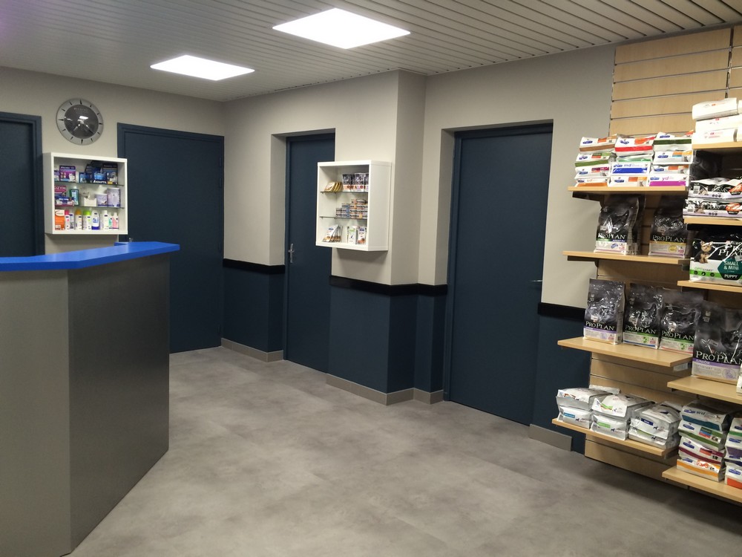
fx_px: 643
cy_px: 278
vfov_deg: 46.8
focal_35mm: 30
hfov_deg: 60.0
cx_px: 371
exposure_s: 1/33
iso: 64
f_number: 2.2
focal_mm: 4.12
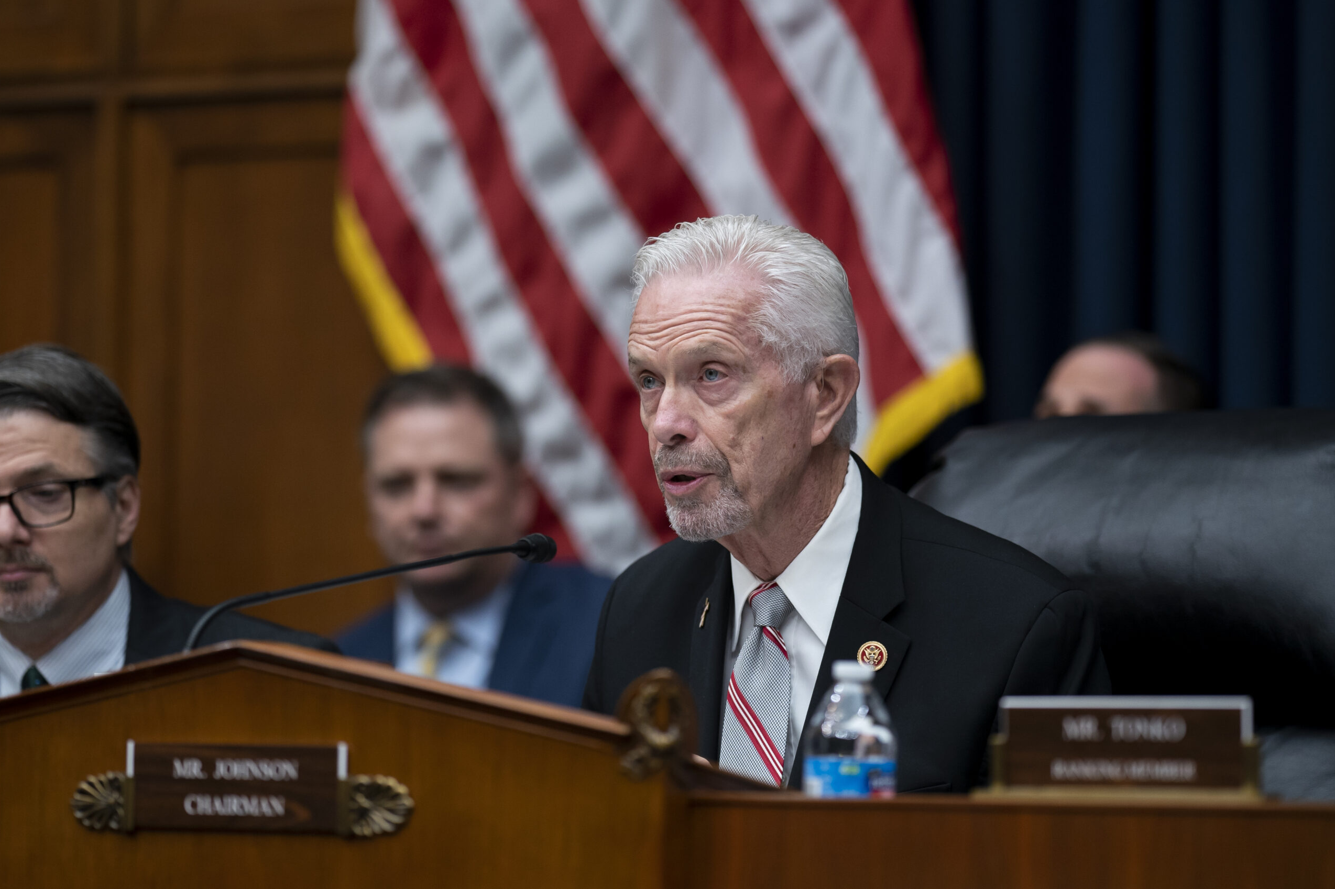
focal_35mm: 203
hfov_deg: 10.1
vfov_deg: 6.8
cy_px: 443
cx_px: 668
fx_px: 7526
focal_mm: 135
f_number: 1.8
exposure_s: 1/800
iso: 800
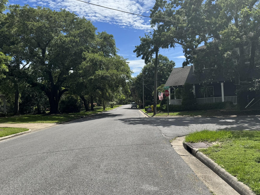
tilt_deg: +1.0
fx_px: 210
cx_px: 110
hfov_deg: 63.1
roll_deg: +2.1
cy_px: 102
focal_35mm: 28
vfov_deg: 49.7
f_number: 1.78
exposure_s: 1/4608
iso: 80
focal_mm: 6.76
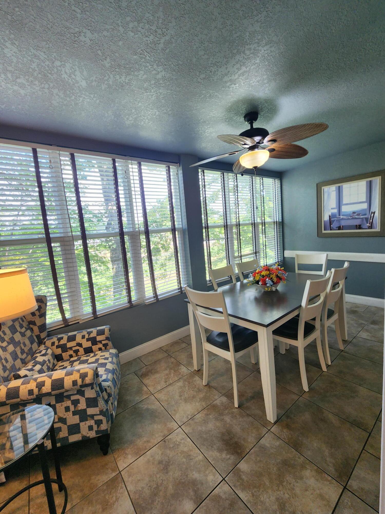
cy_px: 257
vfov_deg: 106.2
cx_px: 192
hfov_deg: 89.9
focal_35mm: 13
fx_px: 193
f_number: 2.2
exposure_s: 1/60
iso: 125
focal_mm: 2.2
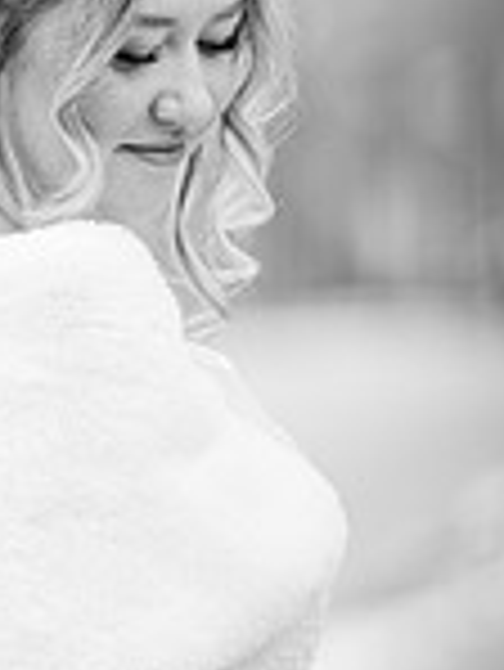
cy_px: 517
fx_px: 7599
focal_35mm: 392
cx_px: 144
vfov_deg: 5.0
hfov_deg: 3.8
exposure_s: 1/800
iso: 100
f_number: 2.2
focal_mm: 135
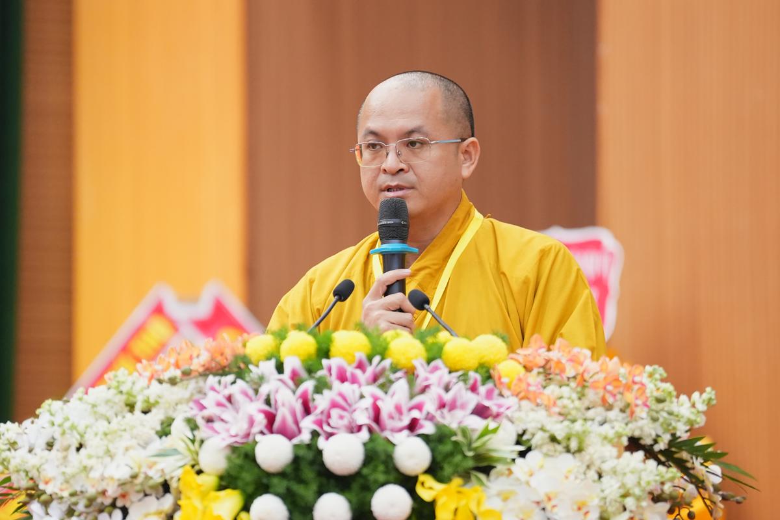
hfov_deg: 6.9
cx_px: 390
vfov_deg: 4.6
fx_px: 6499
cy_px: 260
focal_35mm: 300
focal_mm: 200
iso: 3200
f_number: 2.8
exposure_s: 1/200
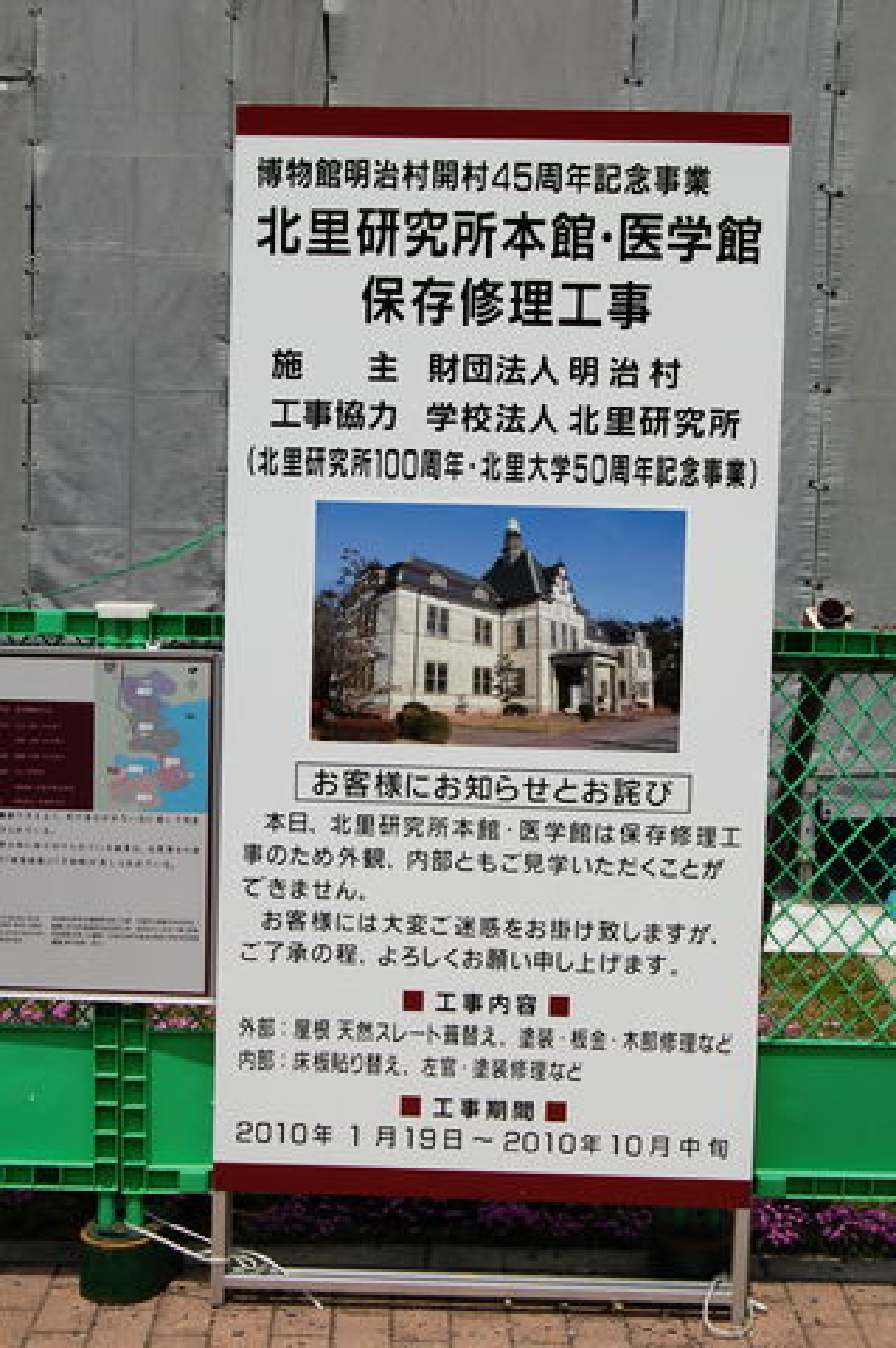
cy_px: 674
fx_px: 2132
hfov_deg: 23.7
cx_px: 448
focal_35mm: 57
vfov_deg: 35.1
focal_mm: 38
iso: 200
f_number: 11
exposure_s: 1/500
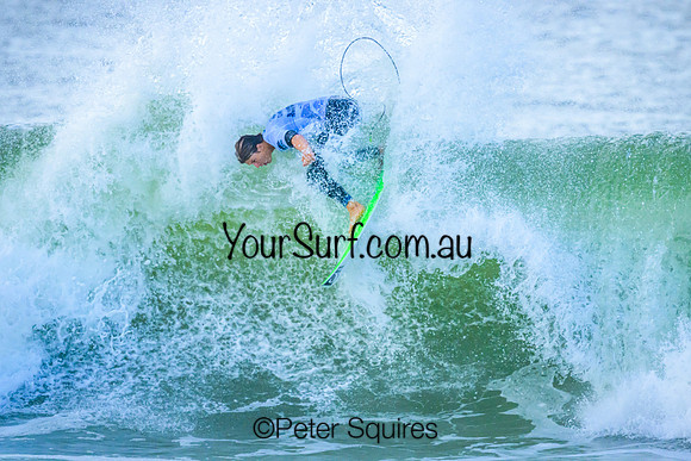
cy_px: 230
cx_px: 346
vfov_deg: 1.7
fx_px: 15358
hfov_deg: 2.6
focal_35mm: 800
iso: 3600
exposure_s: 1/2000
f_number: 11
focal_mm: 800
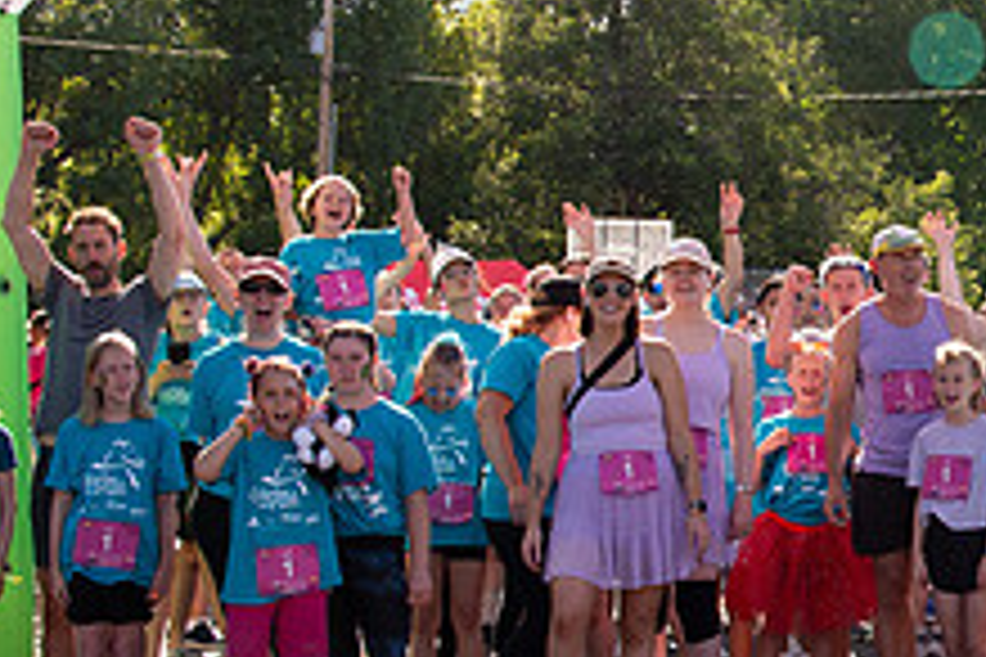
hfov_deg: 18.6
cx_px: 1064
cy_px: 398
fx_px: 2903
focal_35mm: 106
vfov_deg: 12.9
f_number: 8
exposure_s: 1/250
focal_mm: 34
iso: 320
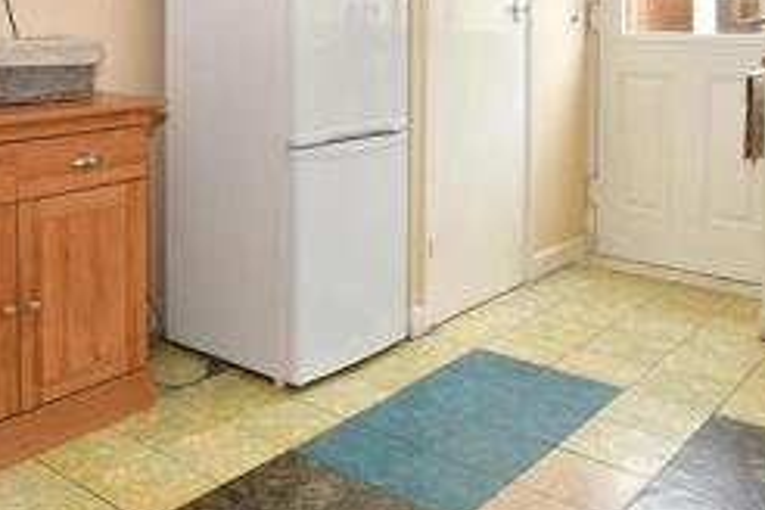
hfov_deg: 47.5
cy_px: 17
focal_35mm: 40
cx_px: 239
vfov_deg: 31.3
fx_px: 850
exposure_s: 1/60
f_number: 7.1
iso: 800
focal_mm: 10
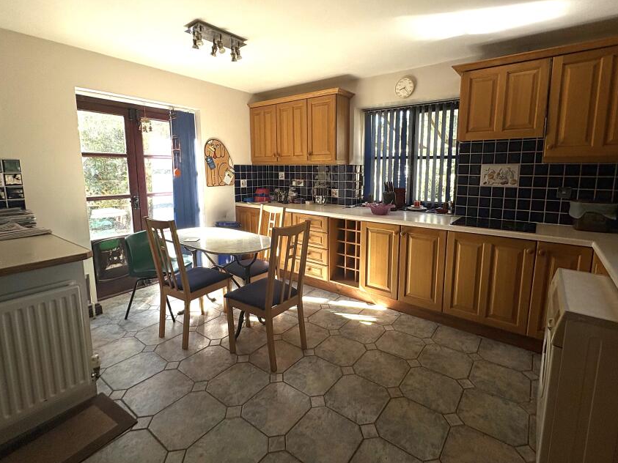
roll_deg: +0.1
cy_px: 210
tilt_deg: -6.6
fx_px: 303
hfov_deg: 91.0
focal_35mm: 17
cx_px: 324
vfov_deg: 74.5
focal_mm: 2.22
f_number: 2.2
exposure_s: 1/192
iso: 40
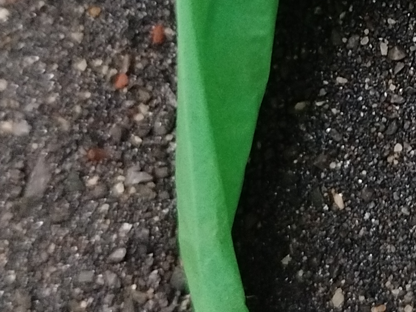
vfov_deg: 15.1
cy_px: -11
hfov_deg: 19.7
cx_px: 438
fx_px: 1154
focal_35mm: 96
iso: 1600
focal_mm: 5.31
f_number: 1.7
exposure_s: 1/17
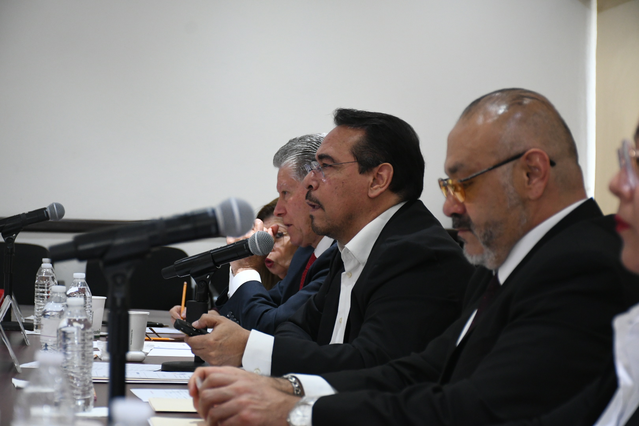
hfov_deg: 19.5
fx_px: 1864
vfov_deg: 13.0
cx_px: 320
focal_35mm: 105
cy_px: 213
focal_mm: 70
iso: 2000
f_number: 5
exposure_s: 1/100
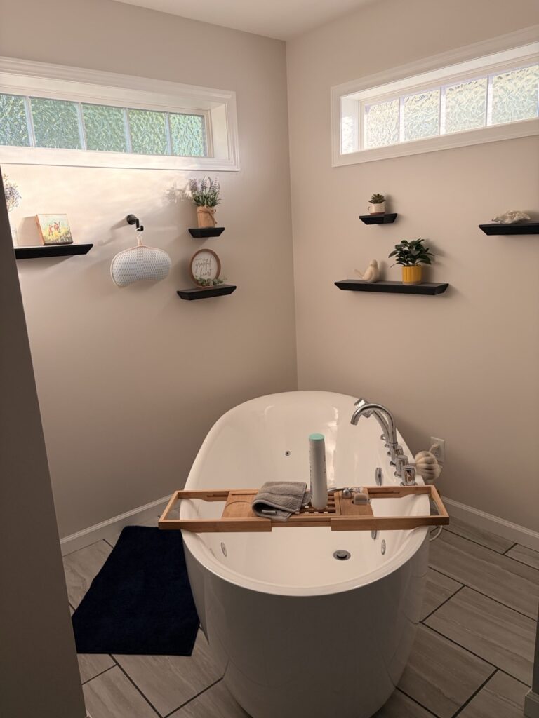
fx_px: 540
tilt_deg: -13.8
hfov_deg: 53.1
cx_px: 270
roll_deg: +4.1
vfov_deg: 67.3
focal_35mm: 26
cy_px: 359
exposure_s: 1/228
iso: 125
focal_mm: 5.96
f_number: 1.6
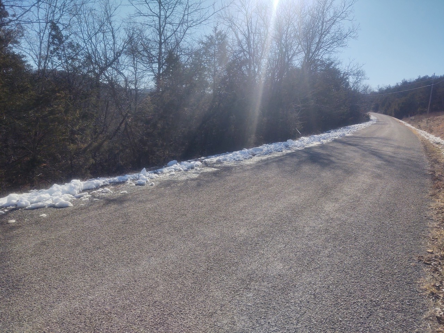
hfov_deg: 65.3
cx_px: 222
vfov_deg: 51.4
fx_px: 346
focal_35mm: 27
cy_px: 166
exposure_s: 1/8669
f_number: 1.7
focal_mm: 4.75
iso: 100
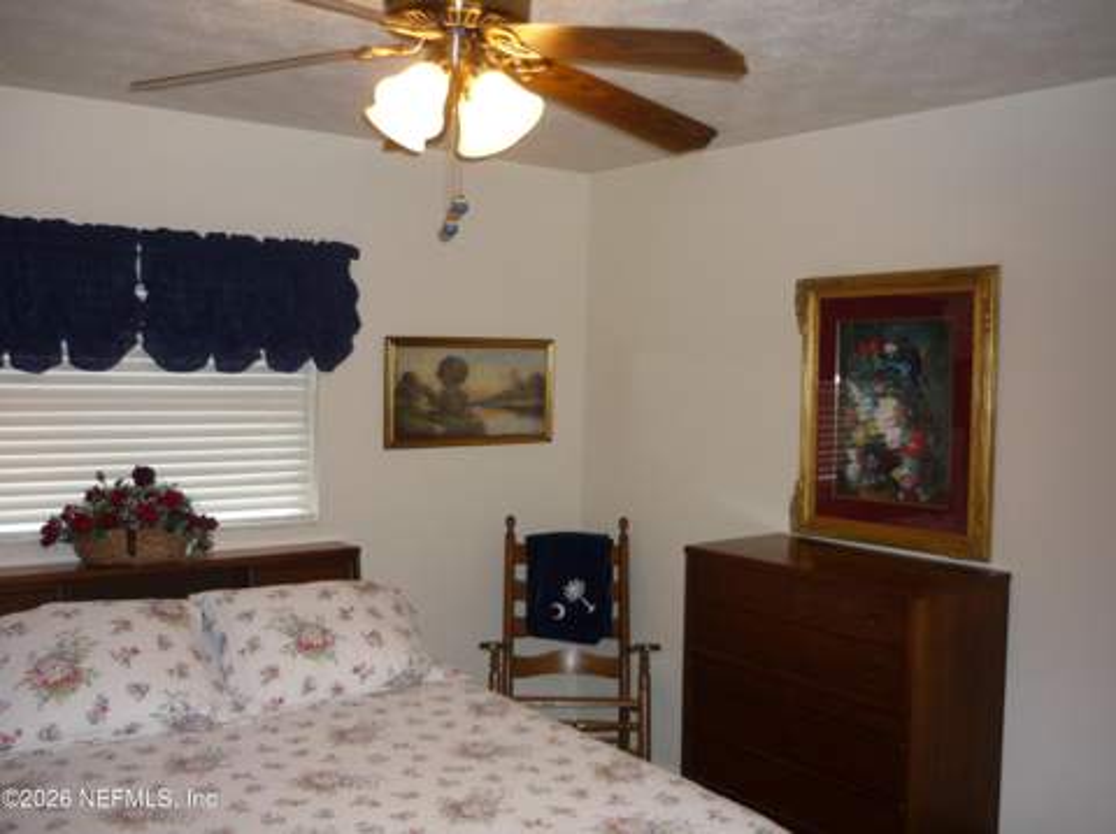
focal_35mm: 33
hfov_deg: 55.4
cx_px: 558
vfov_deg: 42.9
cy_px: 417
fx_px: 1063
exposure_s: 1/30
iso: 200
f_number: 2.8
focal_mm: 5.5
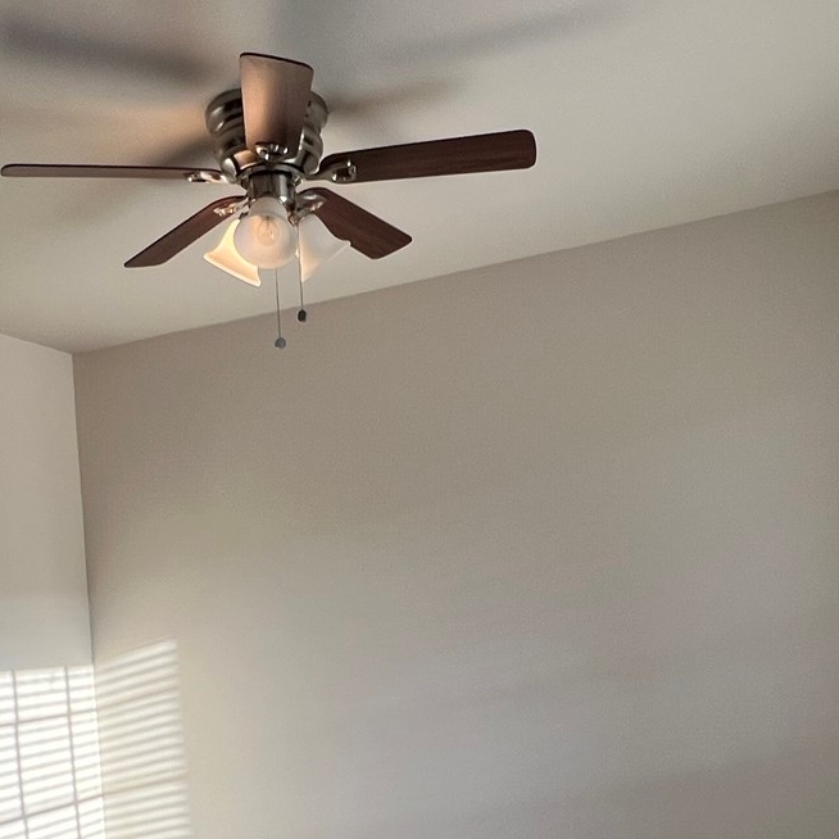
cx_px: 314
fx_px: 987
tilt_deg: -3.8
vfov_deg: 43.8
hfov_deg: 45.7
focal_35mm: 36
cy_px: 676
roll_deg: +3.8
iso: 50
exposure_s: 1/120
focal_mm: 1.57
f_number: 1.8
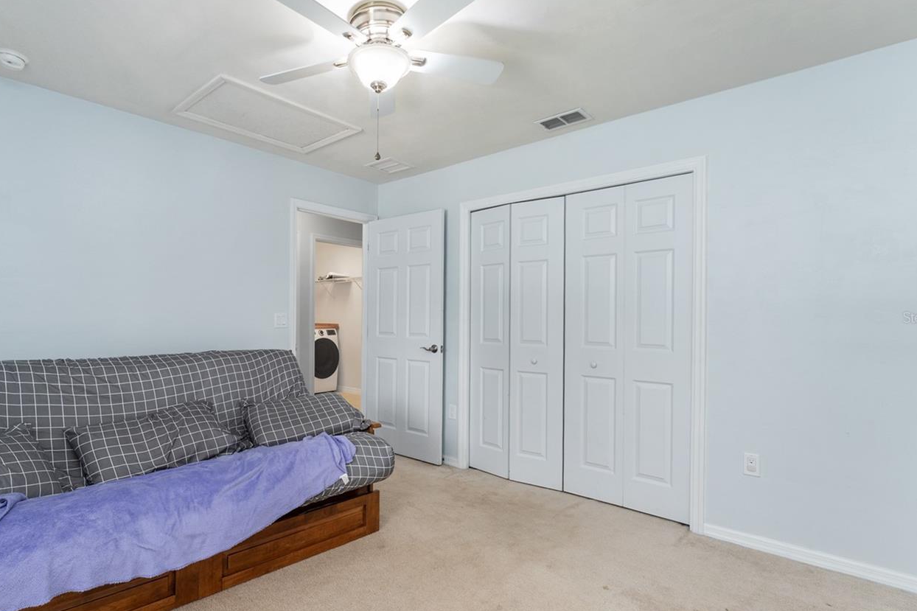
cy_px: 317
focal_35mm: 18
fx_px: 458
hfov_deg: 89.1
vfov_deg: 67.3
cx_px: 379
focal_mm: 14
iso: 1250
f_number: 7.1
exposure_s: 1/30
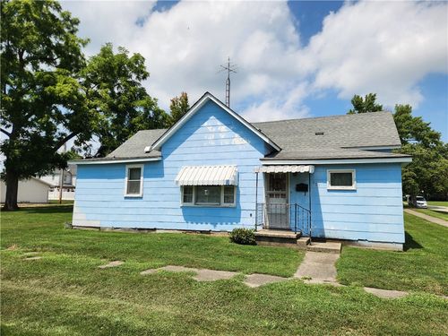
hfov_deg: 73.9
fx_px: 298
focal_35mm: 23
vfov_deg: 58.9
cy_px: 168
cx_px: 224
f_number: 1.8
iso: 20
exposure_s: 1/3001
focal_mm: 5.4
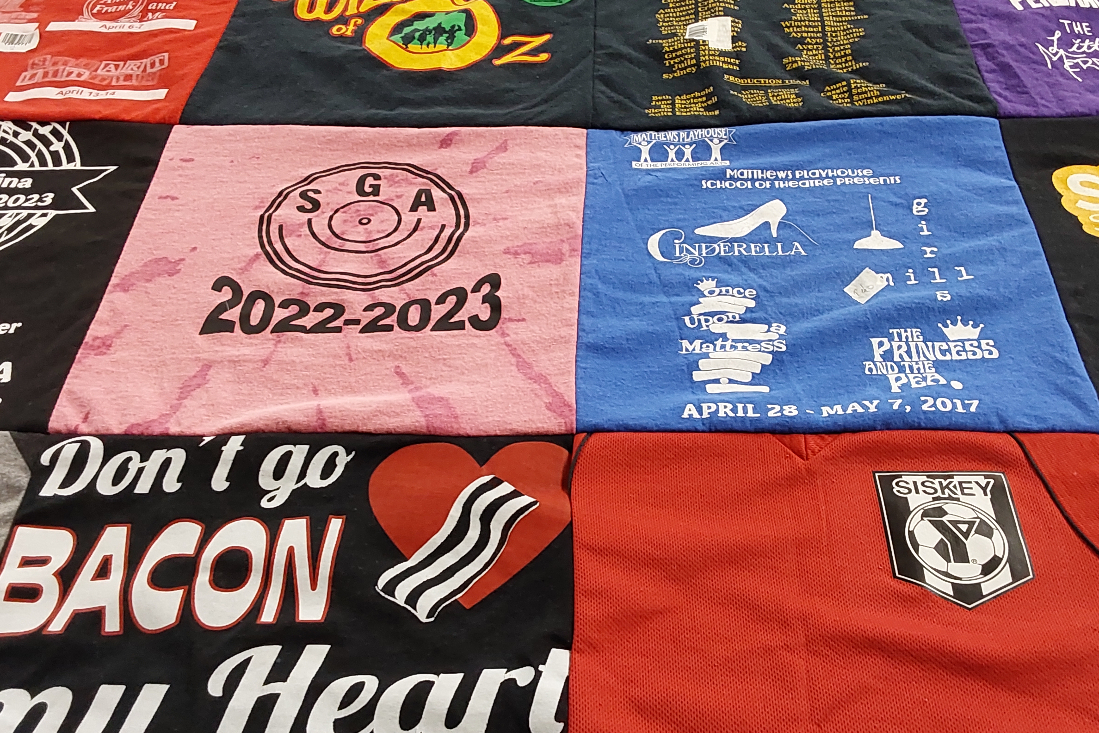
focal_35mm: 40
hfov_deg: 48.4
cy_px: 361
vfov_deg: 33.4
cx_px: 612
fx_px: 1221
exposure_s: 1/60
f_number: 1.9
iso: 160
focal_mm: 2.91
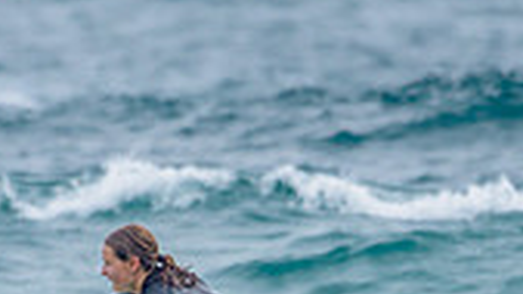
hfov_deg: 1.3
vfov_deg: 0.7
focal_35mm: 1714
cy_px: 492
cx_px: 165
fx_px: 23766
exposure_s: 1/2000
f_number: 5.6
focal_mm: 390
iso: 220
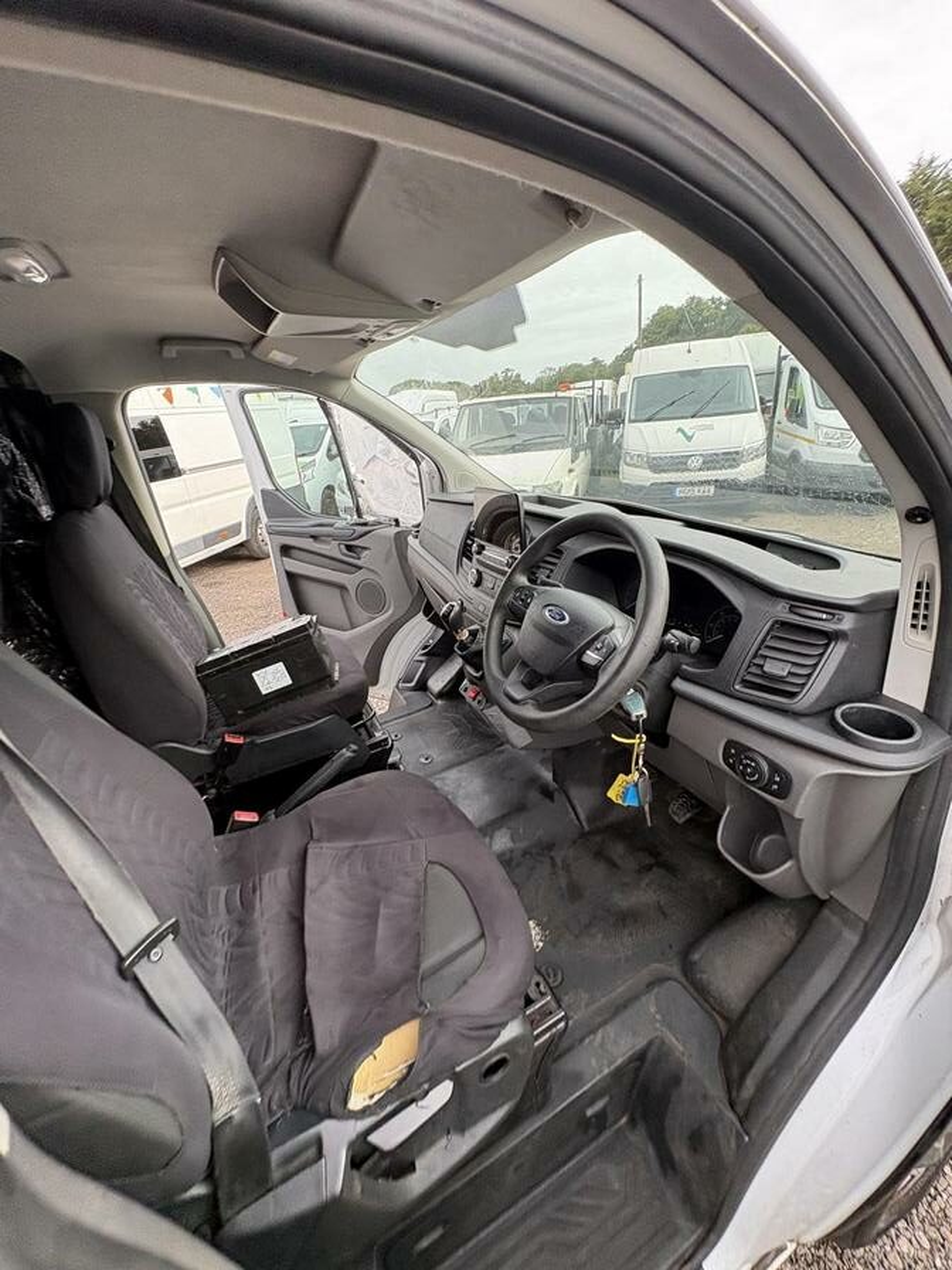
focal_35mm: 14
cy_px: 635
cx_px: 476
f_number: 2.2
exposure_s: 1/99
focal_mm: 2.22
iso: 50
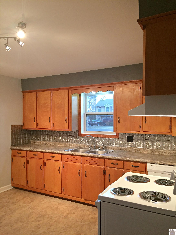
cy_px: 118
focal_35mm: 29
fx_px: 197
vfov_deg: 61.7
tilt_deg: -2.5
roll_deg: -1.3
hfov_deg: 48.2
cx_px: 88
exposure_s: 1/30
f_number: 2.2
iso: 100
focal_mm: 4.15
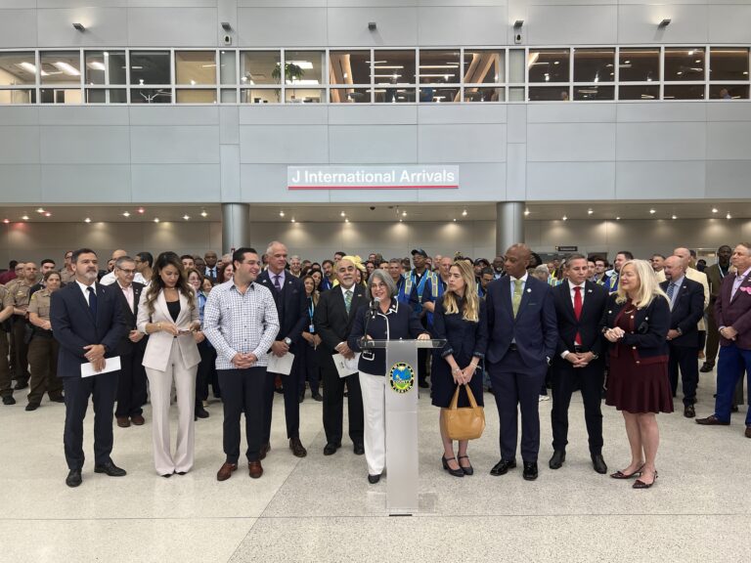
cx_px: 376
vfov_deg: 53.1
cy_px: 282
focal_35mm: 26
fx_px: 564
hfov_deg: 67.3
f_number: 1.5
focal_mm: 5.7
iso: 80
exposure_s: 1/120
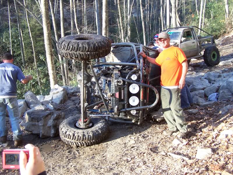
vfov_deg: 37.7
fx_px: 256
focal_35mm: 38
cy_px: 88
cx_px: 116
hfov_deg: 49.0
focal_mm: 6.3
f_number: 2.8
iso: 140
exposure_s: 1/125
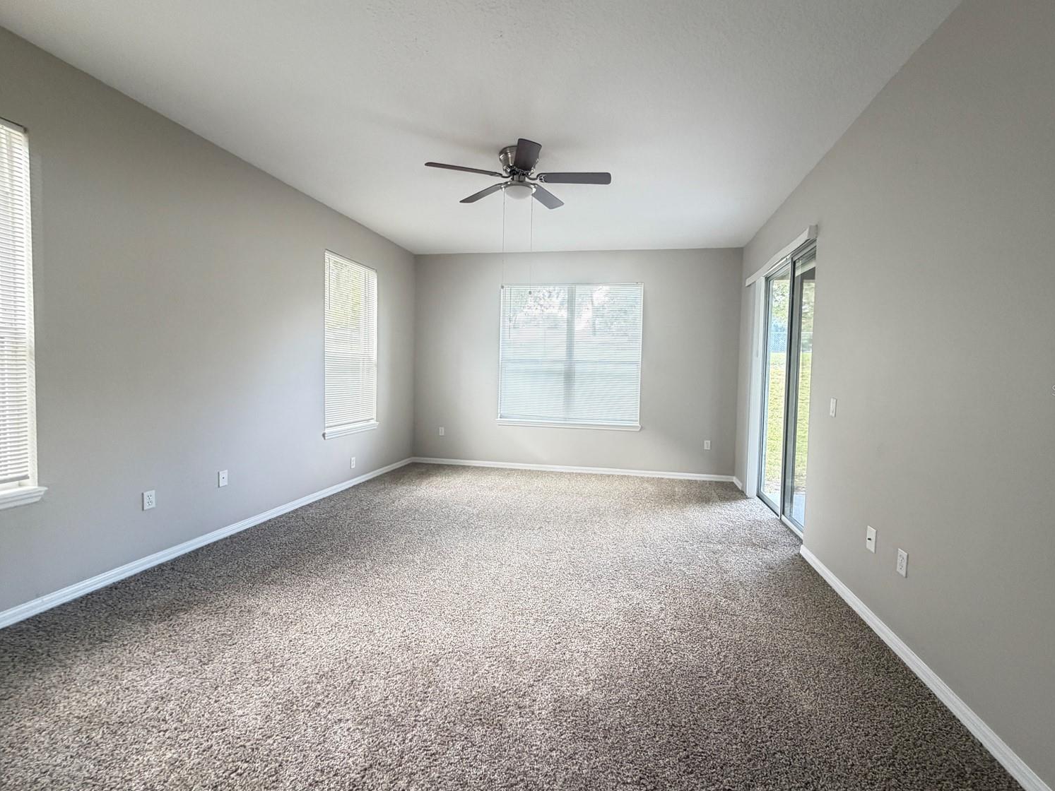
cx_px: 553
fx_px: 457
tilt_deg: -2.5
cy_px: 390
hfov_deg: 98.1
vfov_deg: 81.7
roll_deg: -1.5
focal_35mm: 15
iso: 320
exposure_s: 1/60
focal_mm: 2.22
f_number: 2.2
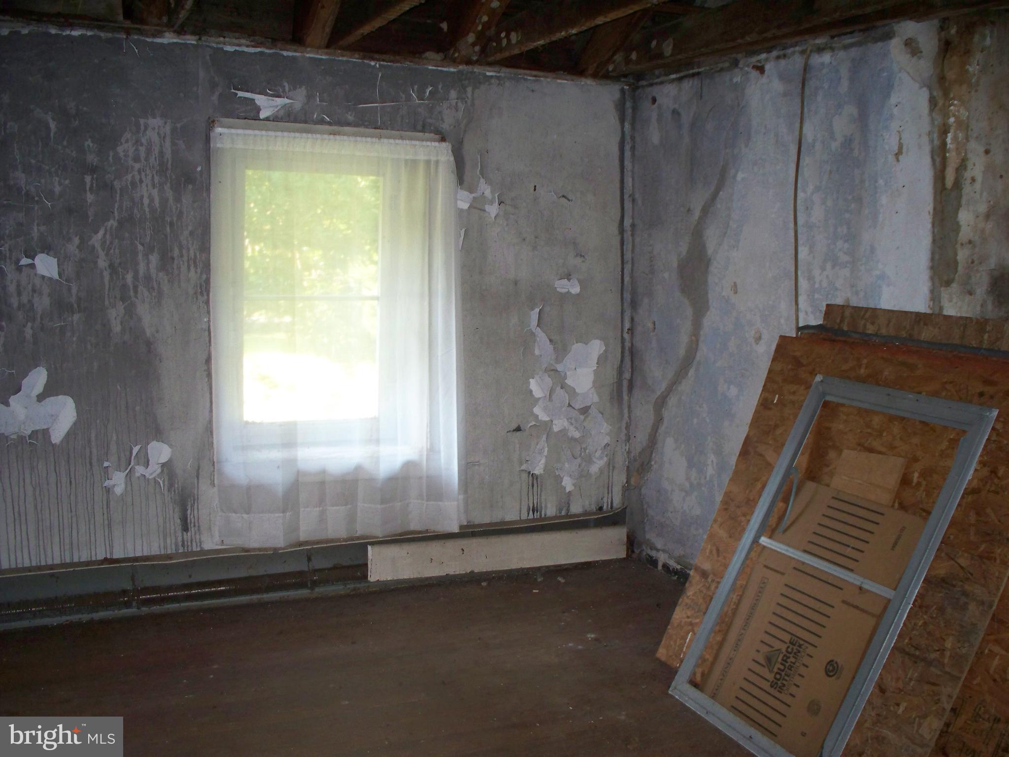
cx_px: 504
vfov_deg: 39.7
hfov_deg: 51.4
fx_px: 1049
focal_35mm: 36
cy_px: 378
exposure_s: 1/30
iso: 200
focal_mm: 7.54
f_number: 2.8
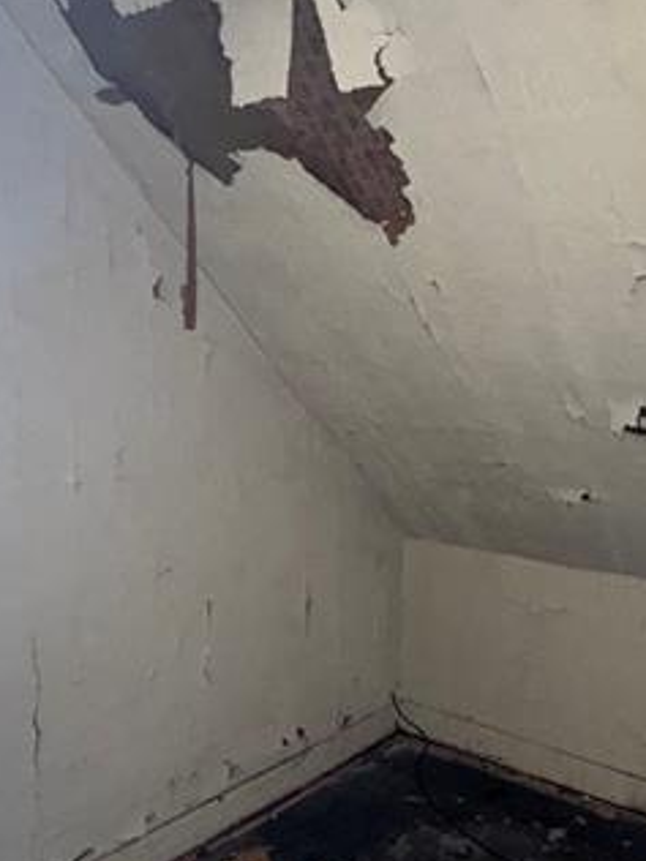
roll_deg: -2.8
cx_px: 458
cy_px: 507
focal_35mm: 34
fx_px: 846
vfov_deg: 53.7
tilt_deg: -8.9
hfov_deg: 41.0
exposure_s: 1/30
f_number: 2.2
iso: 320
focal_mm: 2.22
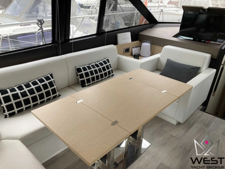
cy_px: 84
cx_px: 112
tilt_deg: -28.1
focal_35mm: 28
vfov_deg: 49.8
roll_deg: -2.3
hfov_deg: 63.4
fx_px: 182
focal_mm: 3.99
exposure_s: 1/60
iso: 160
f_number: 1.8
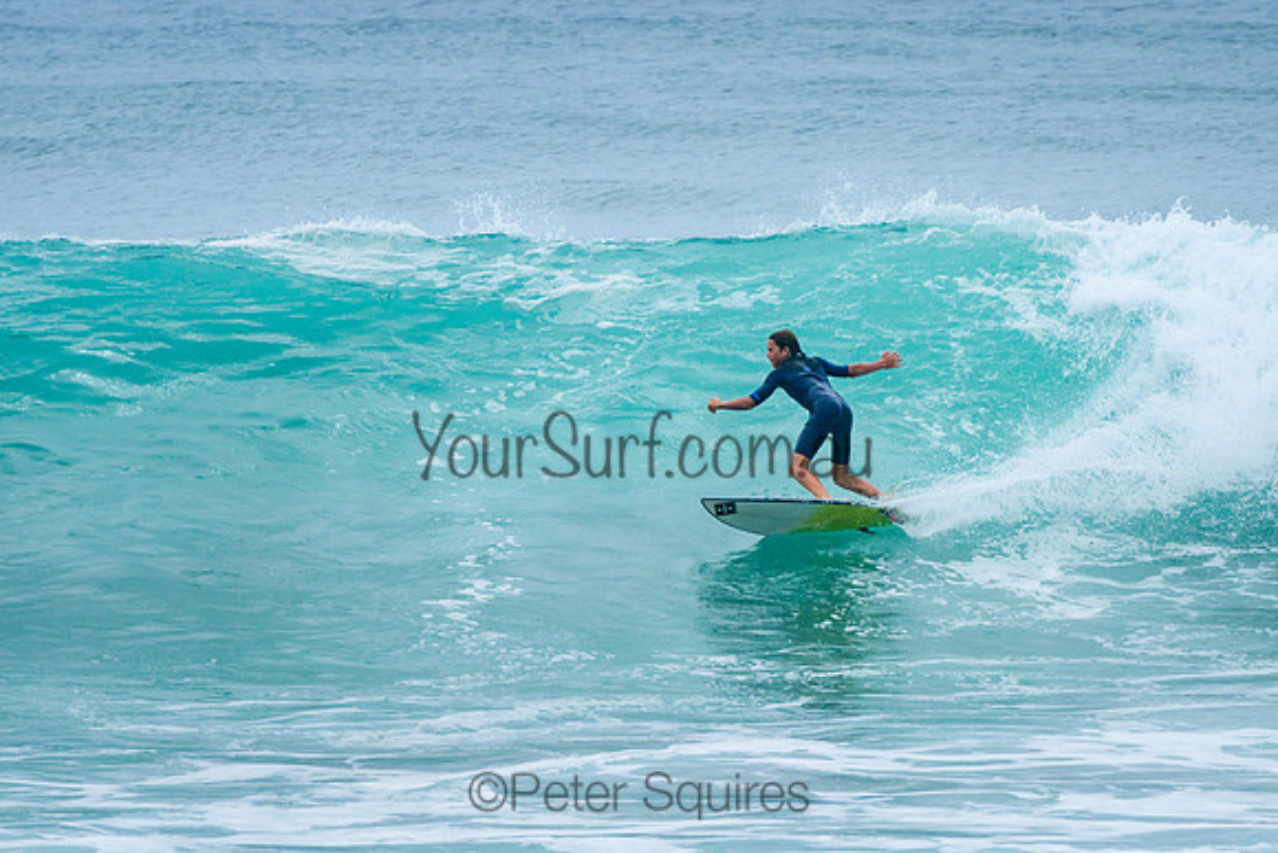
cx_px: 771
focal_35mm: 550
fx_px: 19541
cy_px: 420
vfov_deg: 2.5
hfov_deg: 3.7
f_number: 10
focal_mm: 400
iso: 500
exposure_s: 1/2000
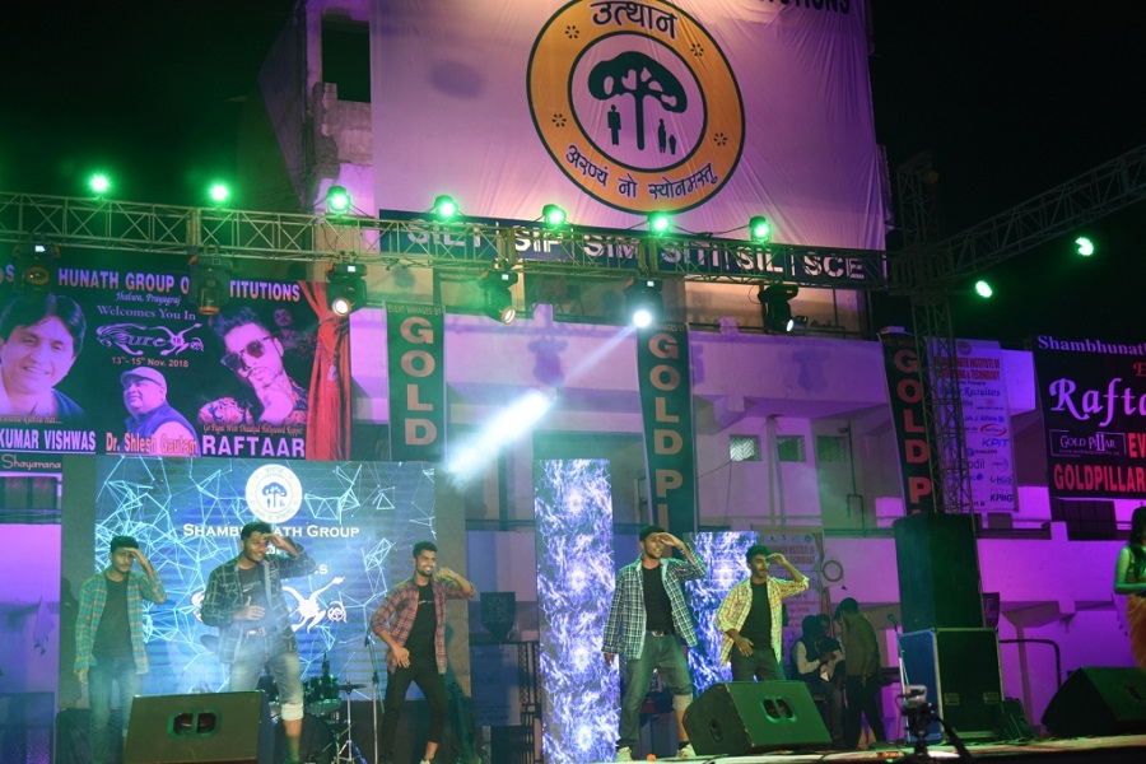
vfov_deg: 27.0
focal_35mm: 50
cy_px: 382
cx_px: 573
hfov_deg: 39.6
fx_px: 1592
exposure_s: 1/200
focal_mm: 50
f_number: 4
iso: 2000
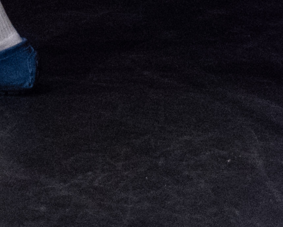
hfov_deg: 7.7
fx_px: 2094
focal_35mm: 250
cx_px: 32
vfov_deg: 5.9
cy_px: -391
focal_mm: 38
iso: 6400
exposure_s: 1/1000
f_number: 4
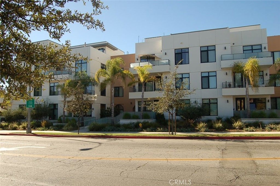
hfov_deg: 67.4
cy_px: 93
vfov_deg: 47.8
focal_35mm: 27
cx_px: 140
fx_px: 210
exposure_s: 1/250
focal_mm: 18
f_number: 8
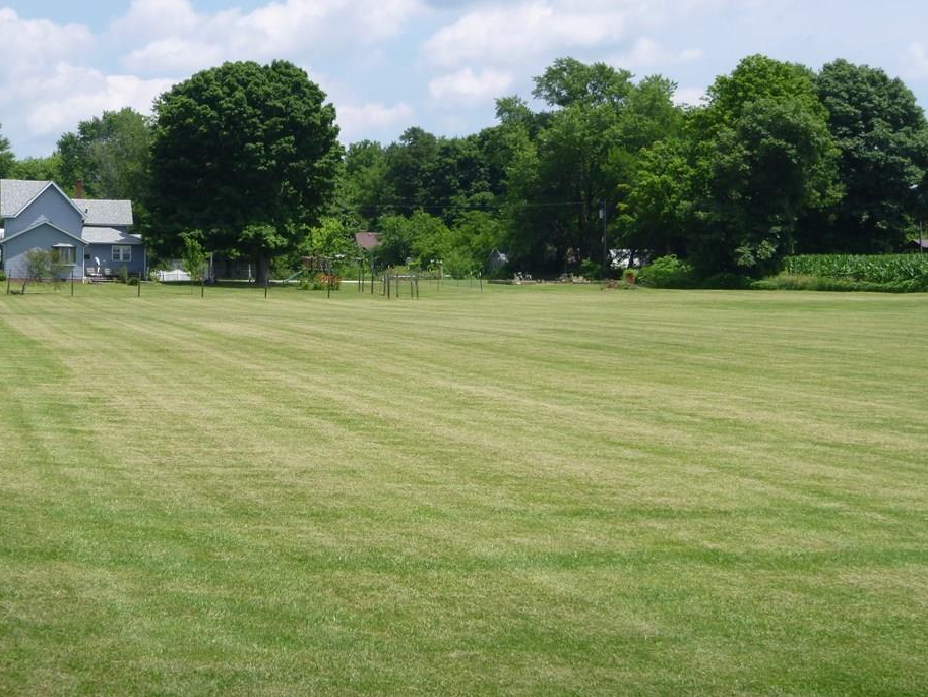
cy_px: 343
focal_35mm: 74
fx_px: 1984
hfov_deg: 26.3
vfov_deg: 19.9
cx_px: 427
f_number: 5.4
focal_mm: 11.9
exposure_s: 1/320
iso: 100
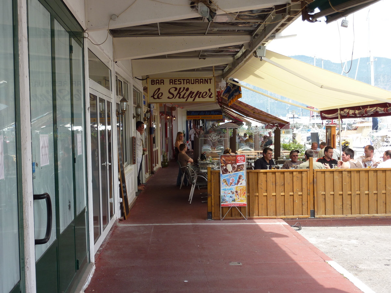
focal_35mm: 45
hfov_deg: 42.1
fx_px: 508
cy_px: 146
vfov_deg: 32.2
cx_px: 196
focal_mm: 7.3
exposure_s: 1/250
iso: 80
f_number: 4
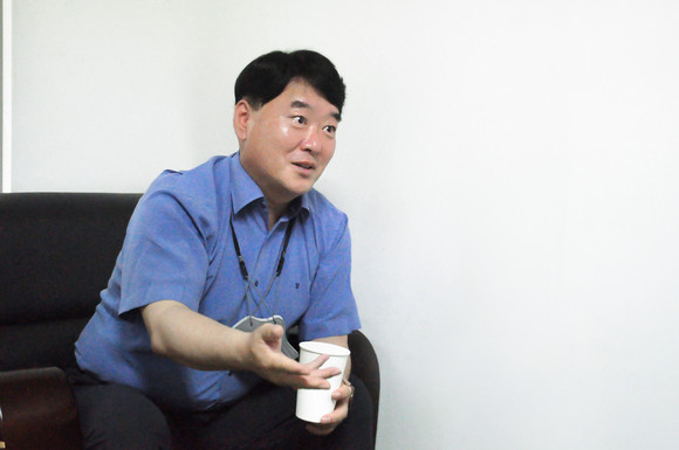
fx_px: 961
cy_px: 225
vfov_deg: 26.4
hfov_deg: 38.9
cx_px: 340
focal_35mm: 51
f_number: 5
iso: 3200
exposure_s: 1/250
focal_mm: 34
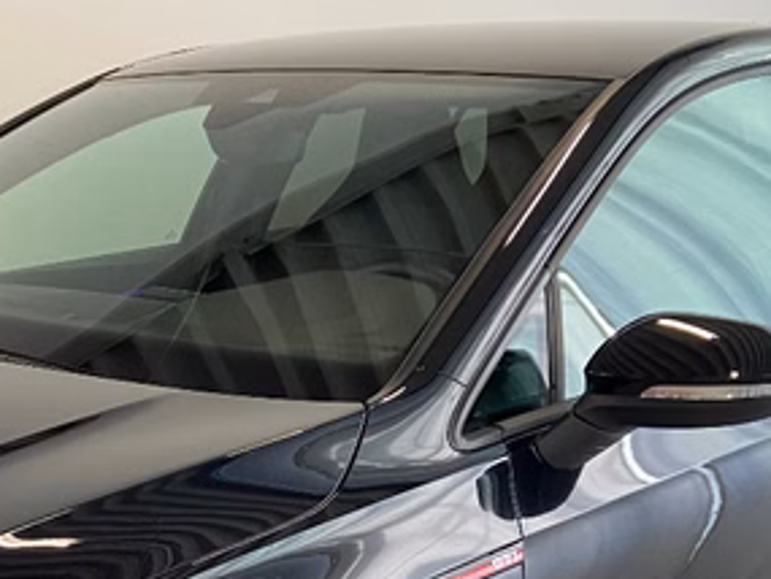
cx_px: 122
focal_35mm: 73
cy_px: 630
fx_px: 1627
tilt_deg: -19.2
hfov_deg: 26.0
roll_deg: -0.4
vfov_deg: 19.4
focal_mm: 4.25
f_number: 1.8
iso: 100
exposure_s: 1/50
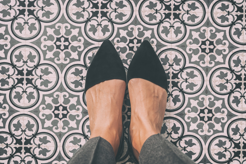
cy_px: 84
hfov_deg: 53.1
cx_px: 124
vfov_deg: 36.9
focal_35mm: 36
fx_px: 246
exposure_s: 1/500
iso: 400
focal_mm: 35
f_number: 5
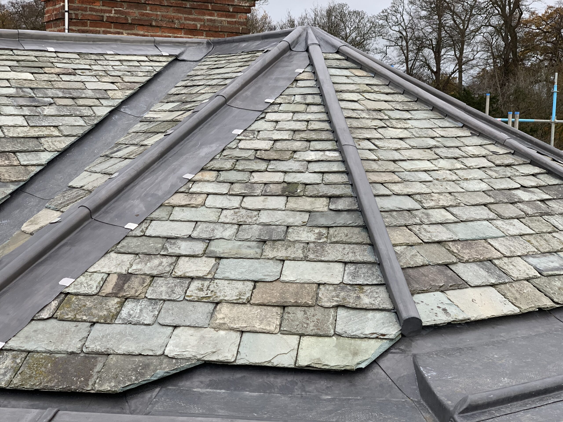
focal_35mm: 52
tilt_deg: -7.3
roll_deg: -1.9
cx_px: 282
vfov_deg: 28.0
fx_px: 846
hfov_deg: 36.8
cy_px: 211
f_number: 2.4
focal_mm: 6
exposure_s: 1/122
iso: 16
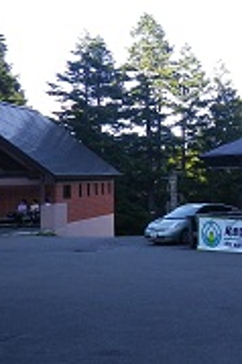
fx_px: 657
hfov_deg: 18.5
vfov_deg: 31.0
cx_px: 364
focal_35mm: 65
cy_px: 167
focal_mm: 5
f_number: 3.5
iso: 80
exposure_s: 1/125
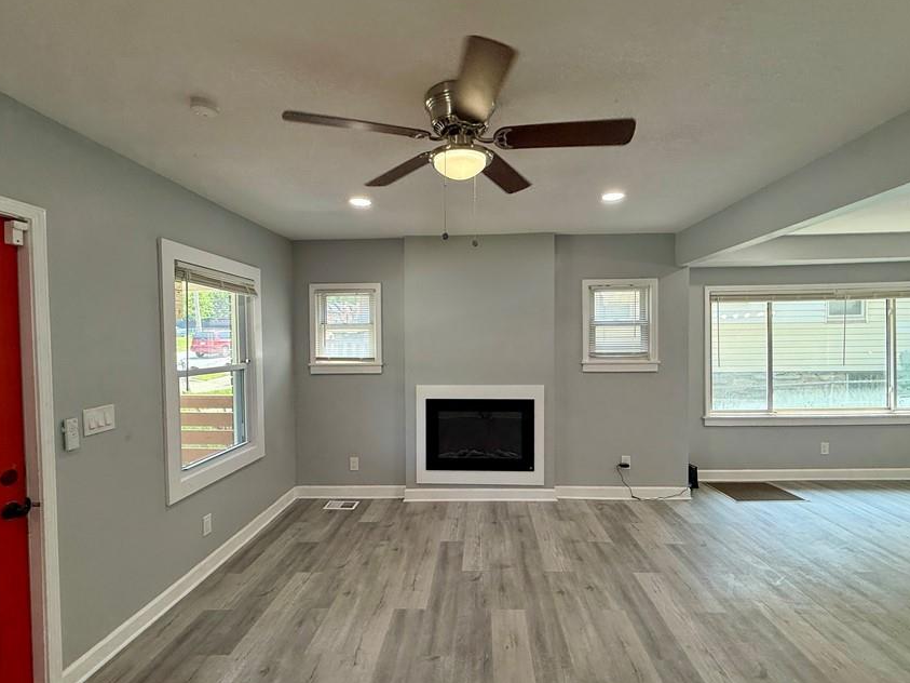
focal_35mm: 17
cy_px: 349
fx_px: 447
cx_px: 466
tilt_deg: -0.4
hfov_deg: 91.0
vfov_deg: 74.7
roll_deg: +0.2
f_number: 2.2
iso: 125
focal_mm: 2.22
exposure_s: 1/120
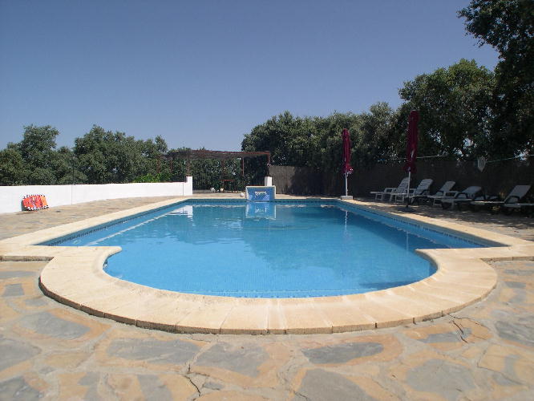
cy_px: 200
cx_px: 267
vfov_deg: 37.7
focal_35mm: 38
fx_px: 586
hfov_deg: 49.0
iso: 100
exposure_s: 1/290
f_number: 7.6
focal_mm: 8
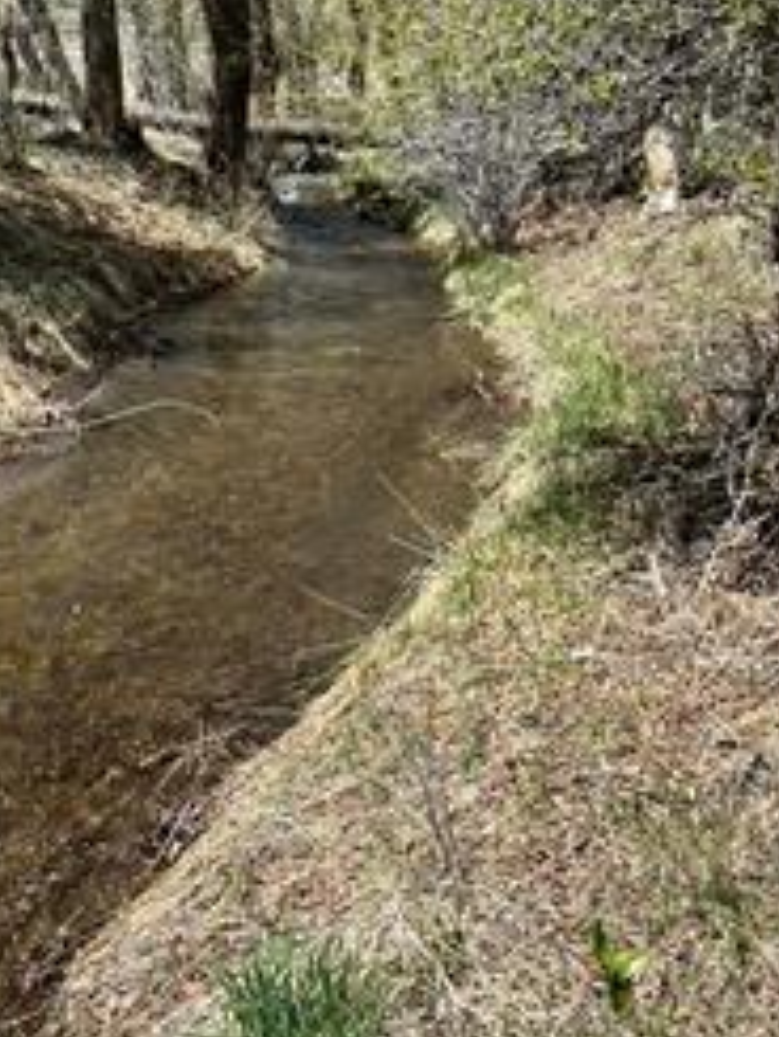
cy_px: 461
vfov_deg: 40.4
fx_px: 1409
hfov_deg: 30.6
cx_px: 241
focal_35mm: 47
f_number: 1.78
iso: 80
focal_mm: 6.86
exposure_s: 1/3058
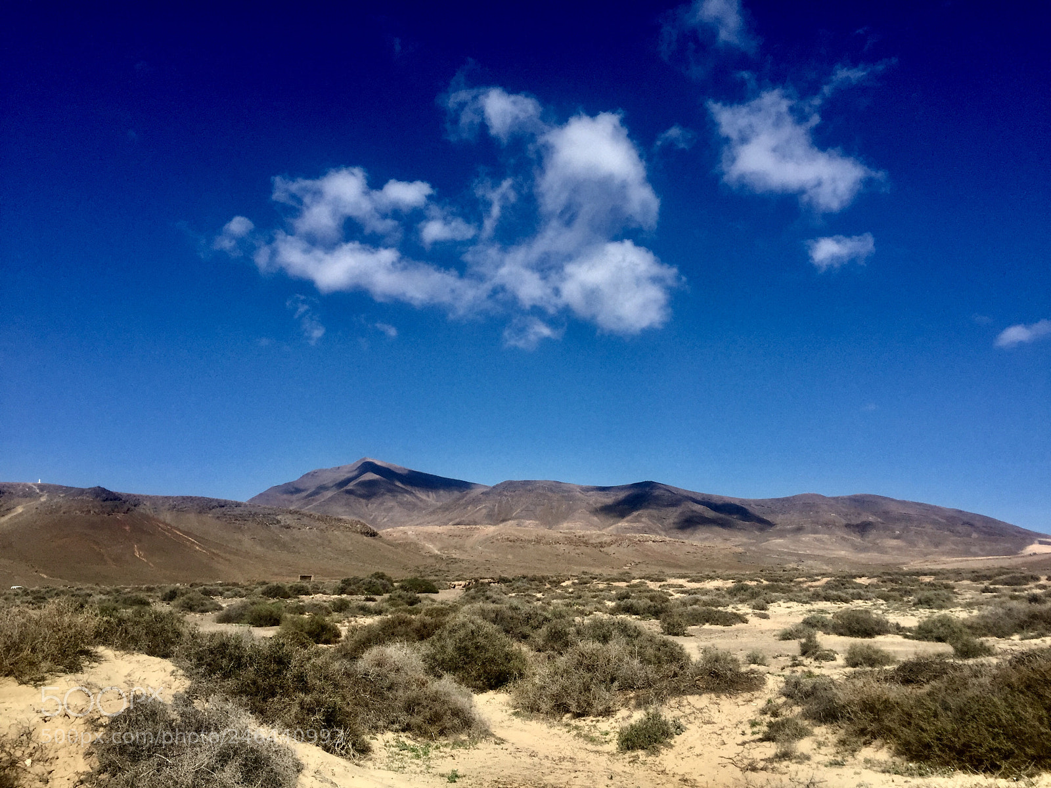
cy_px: 394
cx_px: 526
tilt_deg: +12.1
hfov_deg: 61.7
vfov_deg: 48.2
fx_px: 880
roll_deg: -1.2
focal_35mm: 29
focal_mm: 4.15
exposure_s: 1/2825
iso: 32
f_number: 2.2
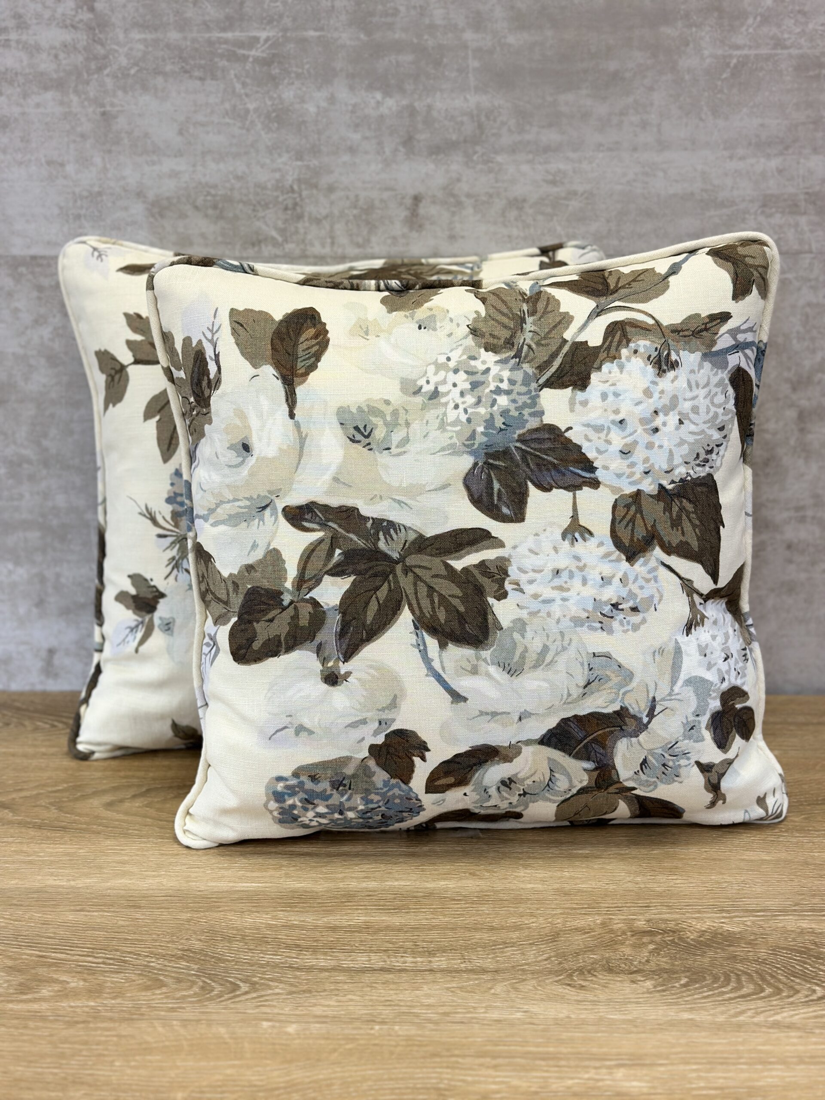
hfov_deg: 30.3
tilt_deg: -15.5
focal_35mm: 48
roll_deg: +0.1
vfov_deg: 39.7
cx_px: 412
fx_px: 1525
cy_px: 550
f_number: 1.78
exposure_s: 1/189
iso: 80
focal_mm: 6.86
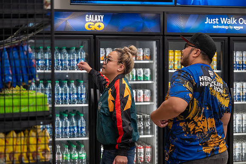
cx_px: 123
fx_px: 561
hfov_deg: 24.7
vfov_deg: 16.6
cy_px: 82
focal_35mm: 82
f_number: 2.8
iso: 1600
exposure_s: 1/500
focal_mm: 82
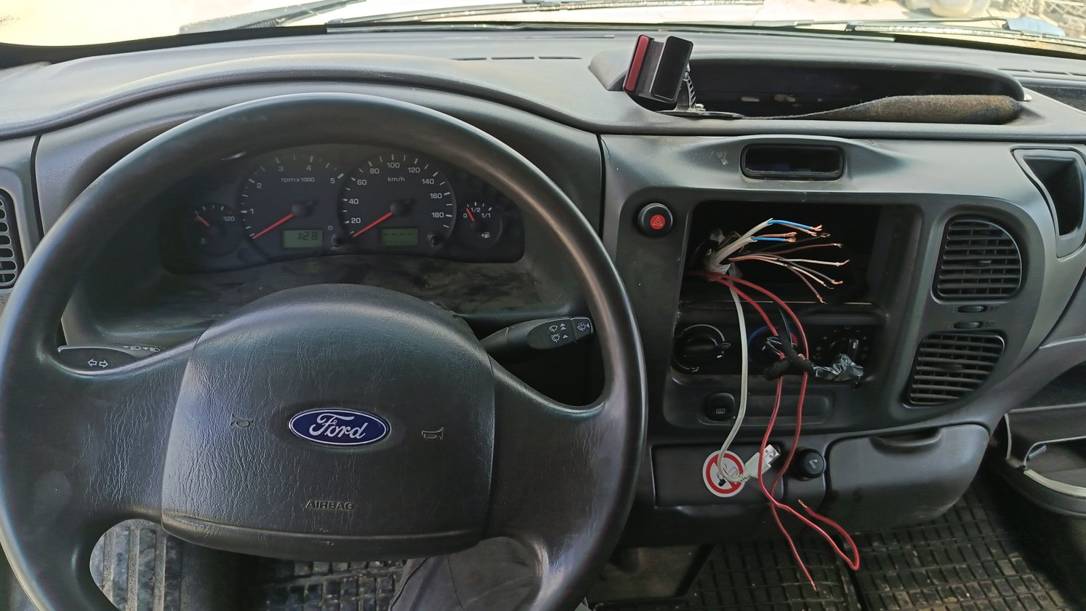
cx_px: 558
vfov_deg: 41.4
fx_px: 806
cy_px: 276
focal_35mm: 28
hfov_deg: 67.9
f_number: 1.75
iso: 106
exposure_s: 1/100
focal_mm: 5.25
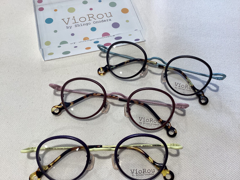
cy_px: 90
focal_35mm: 31
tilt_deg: -62.0
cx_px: 120
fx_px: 215
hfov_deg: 58.4
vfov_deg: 45.4
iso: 64
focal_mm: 3.3
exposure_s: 1/120
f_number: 2.4
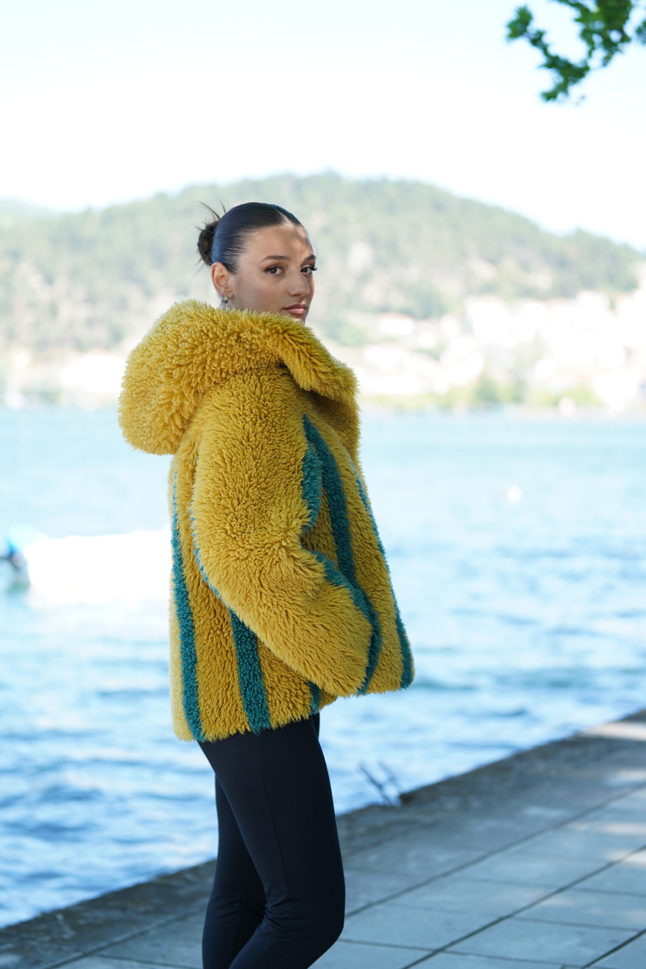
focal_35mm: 70
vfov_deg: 28.8
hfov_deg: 19.5
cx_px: 323
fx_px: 1884
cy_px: 484
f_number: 2.8
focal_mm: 70
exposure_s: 1/250
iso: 125
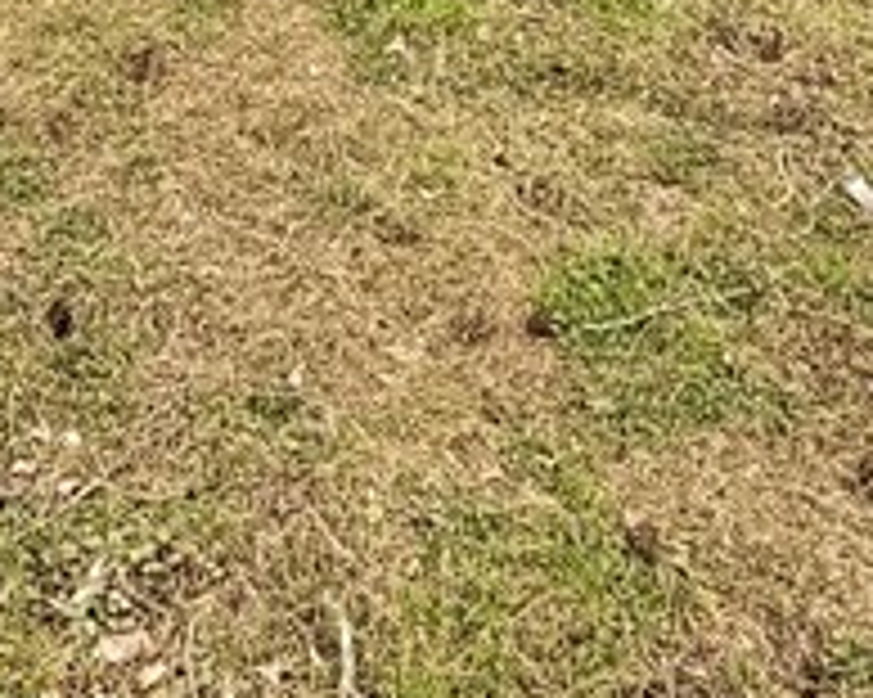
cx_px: 270
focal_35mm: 72
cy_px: -851
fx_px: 1859
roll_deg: +1.1
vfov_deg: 15.2
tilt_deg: +0.9
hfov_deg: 26.2
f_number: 2.2
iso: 40
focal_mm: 2.22
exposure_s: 1/770
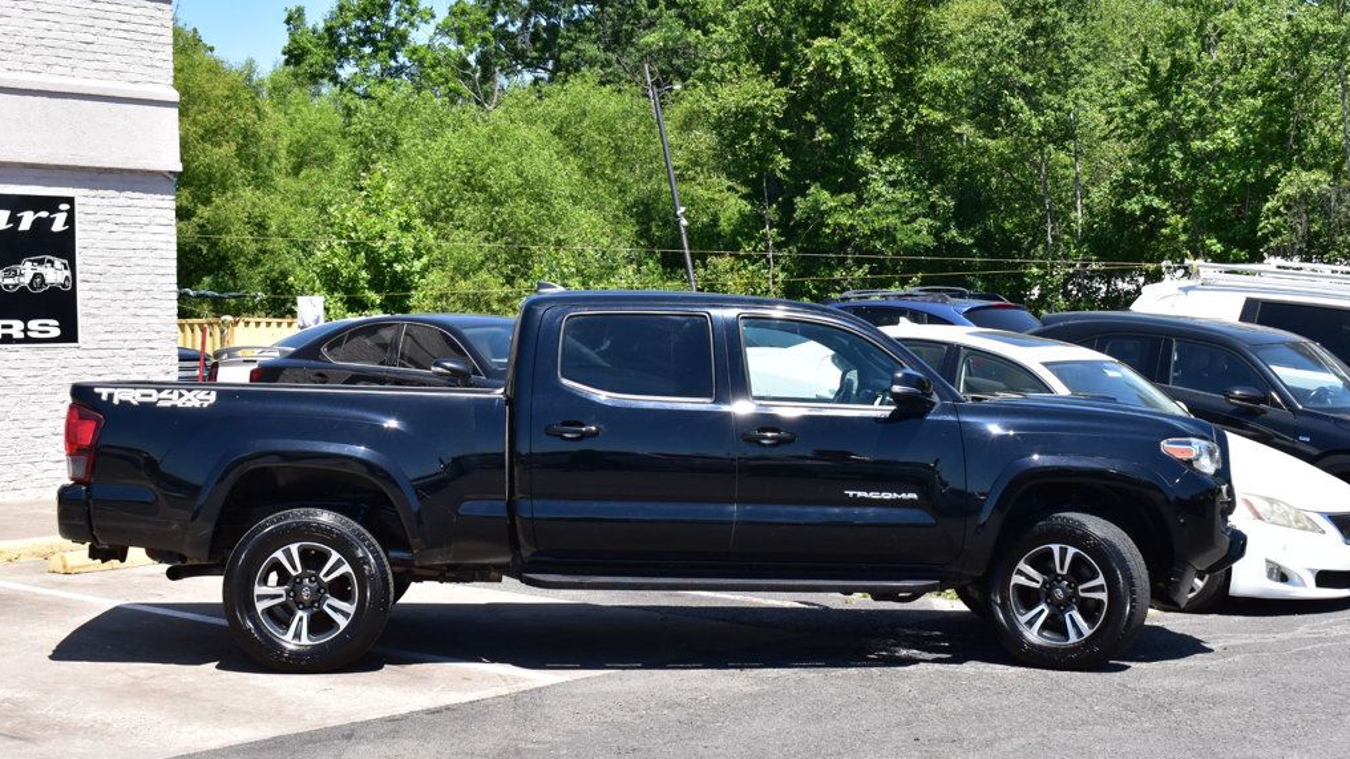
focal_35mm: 57
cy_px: 384
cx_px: 676
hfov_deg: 36.6
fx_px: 2040
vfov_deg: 21.1
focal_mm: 36
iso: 400
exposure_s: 1/400
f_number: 11
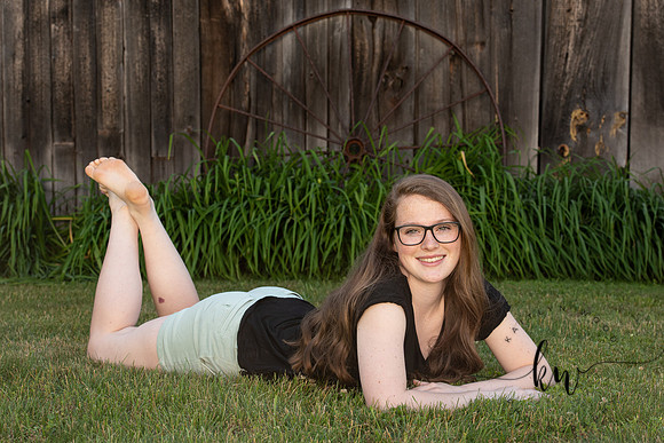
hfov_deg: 28.8
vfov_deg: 19.5
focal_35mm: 70
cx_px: 332
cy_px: 222
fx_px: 1291
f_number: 7.1
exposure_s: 1/200
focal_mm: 70
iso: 400
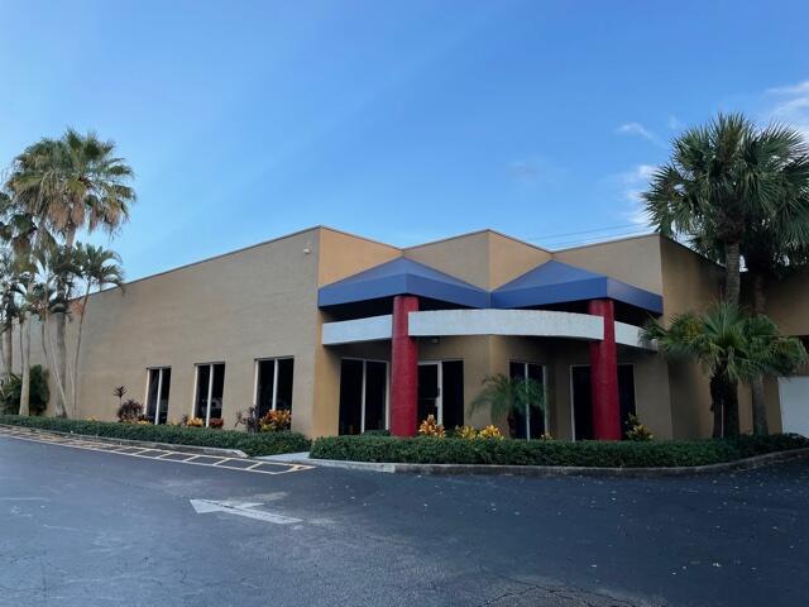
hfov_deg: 67.3
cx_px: 404
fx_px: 608
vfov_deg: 53.1
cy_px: 304
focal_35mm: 26
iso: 32
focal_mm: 4.2
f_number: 1.6
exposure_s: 1/292
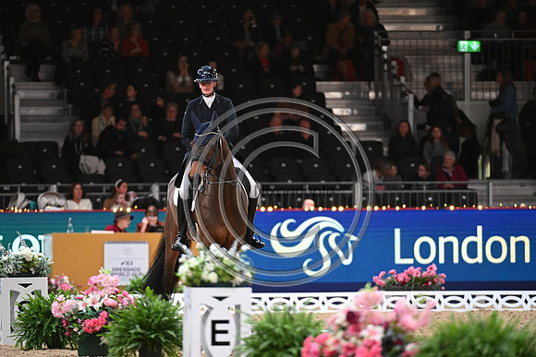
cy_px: 178
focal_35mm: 380
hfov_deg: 5.4
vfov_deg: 3.6
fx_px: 5659
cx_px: 268
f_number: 4
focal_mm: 380
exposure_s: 1/640
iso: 6400
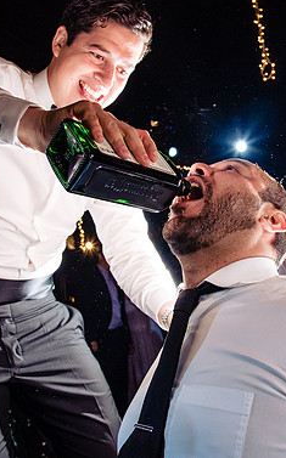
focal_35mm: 41
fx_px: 512
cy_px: 215
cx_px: 199
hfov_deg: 30.9
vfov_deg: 48.2
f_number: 7.1
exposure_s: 1/125
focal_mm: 24
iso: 2000
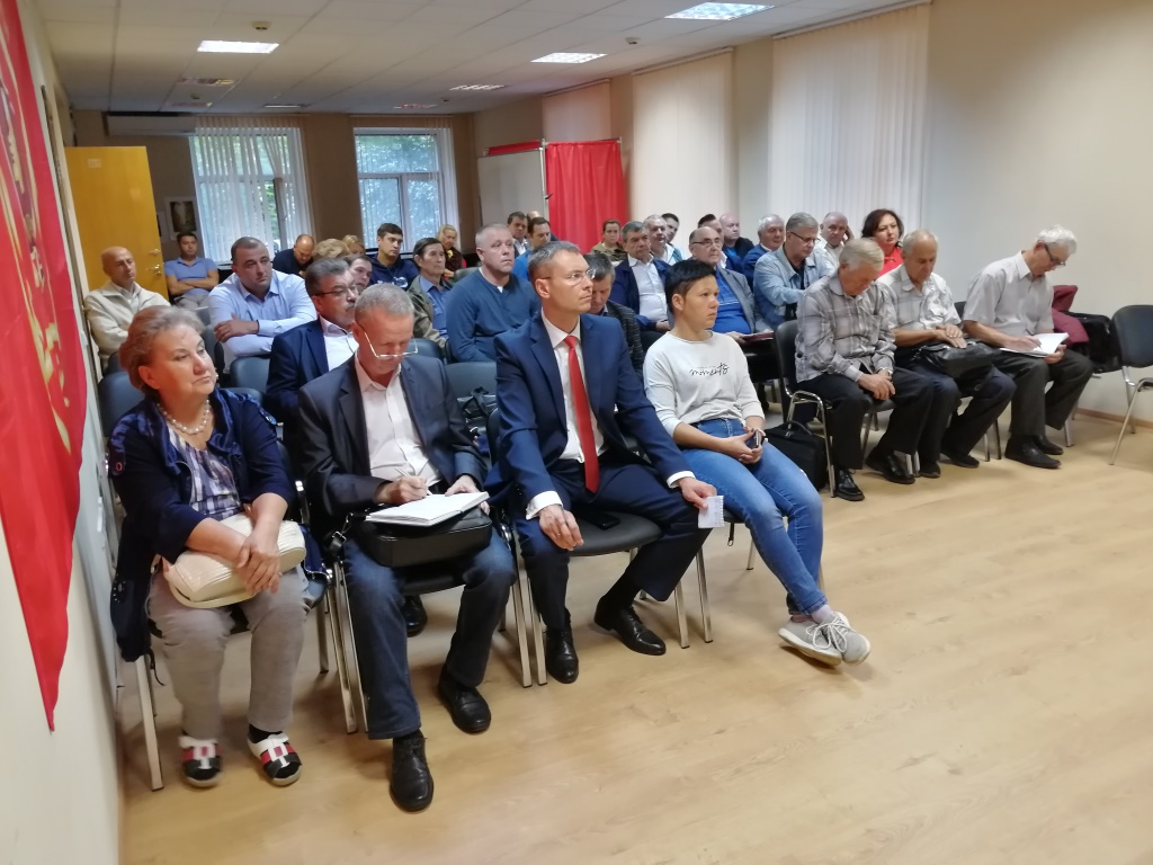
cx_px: 576
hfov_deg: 65.3
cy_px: 432
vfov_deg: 51.4
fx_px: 899
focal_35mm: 27
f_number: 1.8
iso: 320
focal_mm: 3.95
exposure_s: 1/33.3
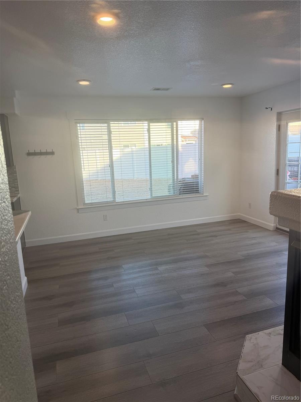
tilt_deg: -10.3
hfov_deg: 56.8
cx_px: 150
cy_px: 201
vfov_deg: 71.6
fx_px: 278
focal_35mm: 24
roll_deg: +1.9
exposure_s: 1/200
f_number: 1.78
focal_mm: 6.76
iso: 80
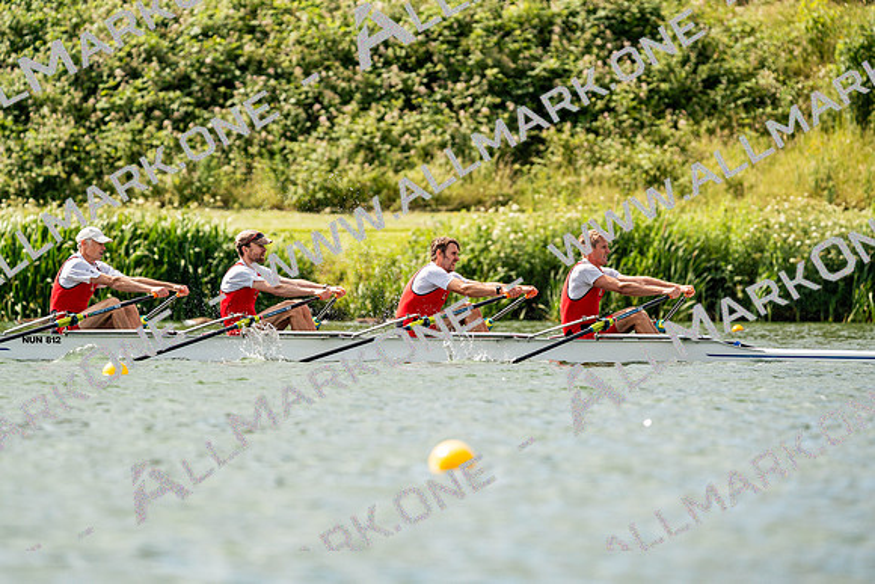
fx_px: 9019
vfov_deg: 3.7
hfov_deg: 5.6
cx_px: 438
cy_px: 292
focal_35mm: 371
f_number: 6.3
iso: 320
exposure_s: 1/2000
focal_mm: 371
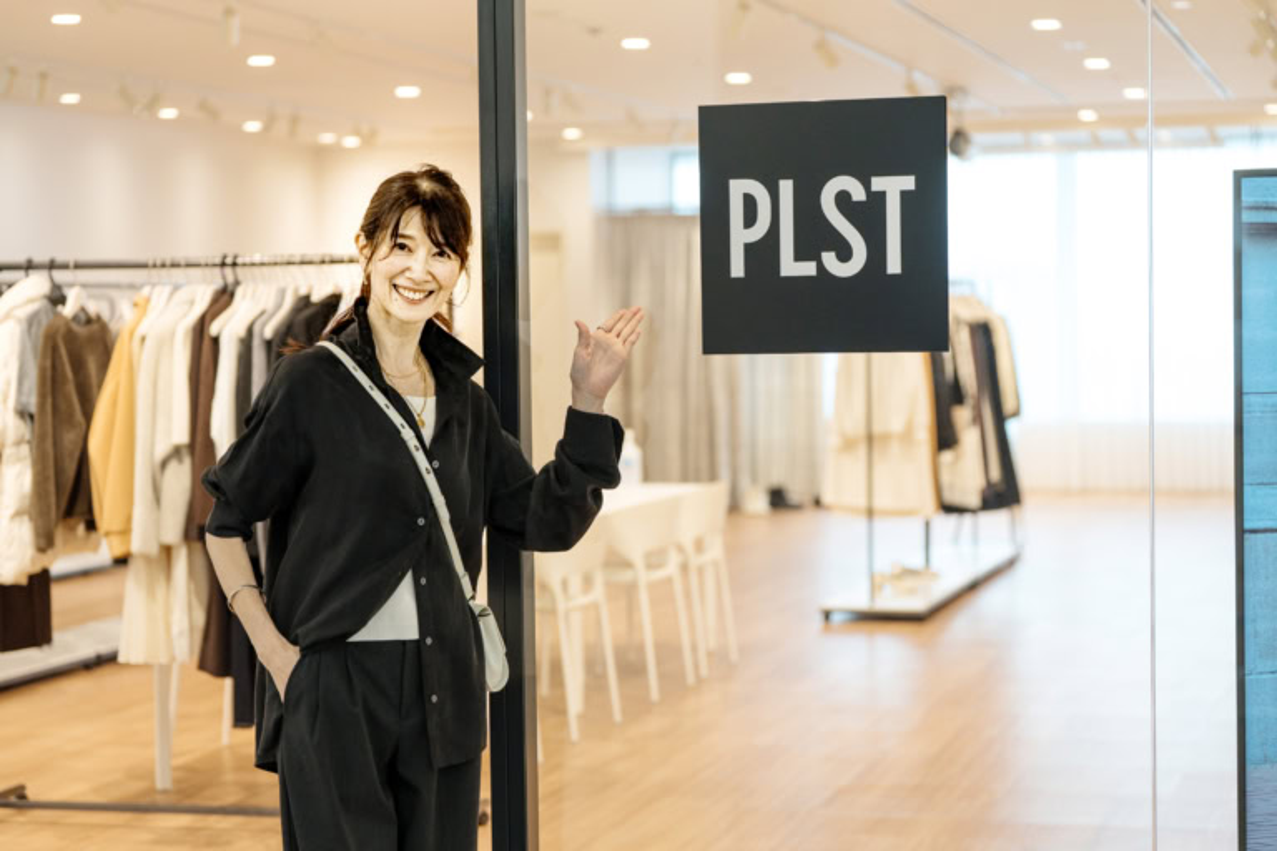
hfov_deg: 28.8
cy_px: 426
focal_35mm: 70
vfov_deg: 19.5
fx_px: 2483
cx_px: 638
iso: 1000
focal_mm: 70
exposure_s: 1/160
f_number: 2.8
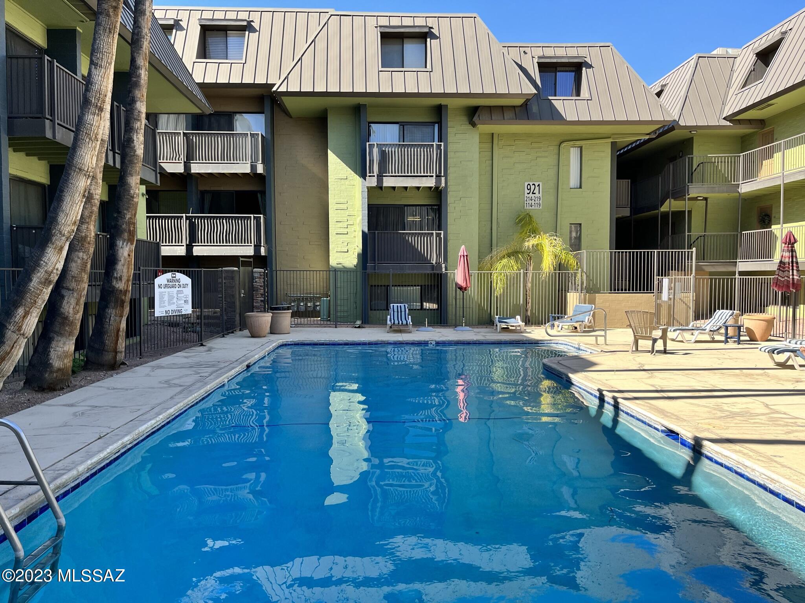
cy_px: 302
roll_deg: +0.7
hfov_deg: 67.3
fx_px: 605
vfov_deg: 53.1
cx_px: 402
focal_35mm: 26
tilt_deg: -3.8
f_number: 1.6
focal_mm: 5.1
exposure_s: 1/696
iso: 50
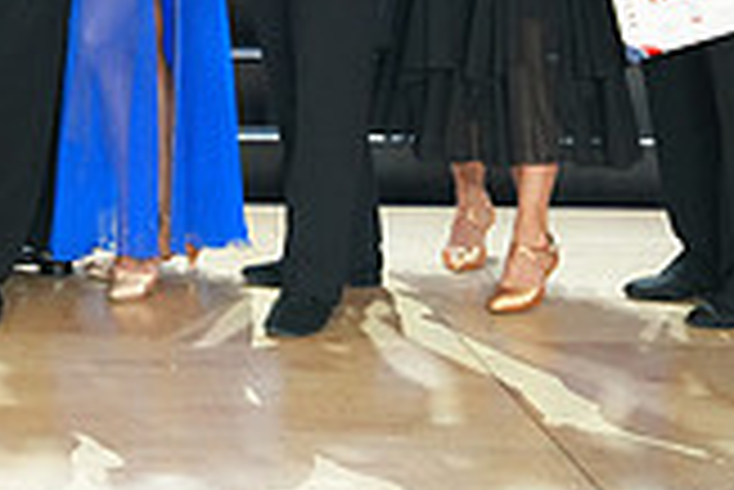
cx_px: -396
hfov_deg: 13.1
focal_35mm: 147
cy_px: -371
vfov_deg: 9.0
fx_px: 3008
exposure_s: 1/400
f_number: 4
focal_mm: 41.4
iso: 3200
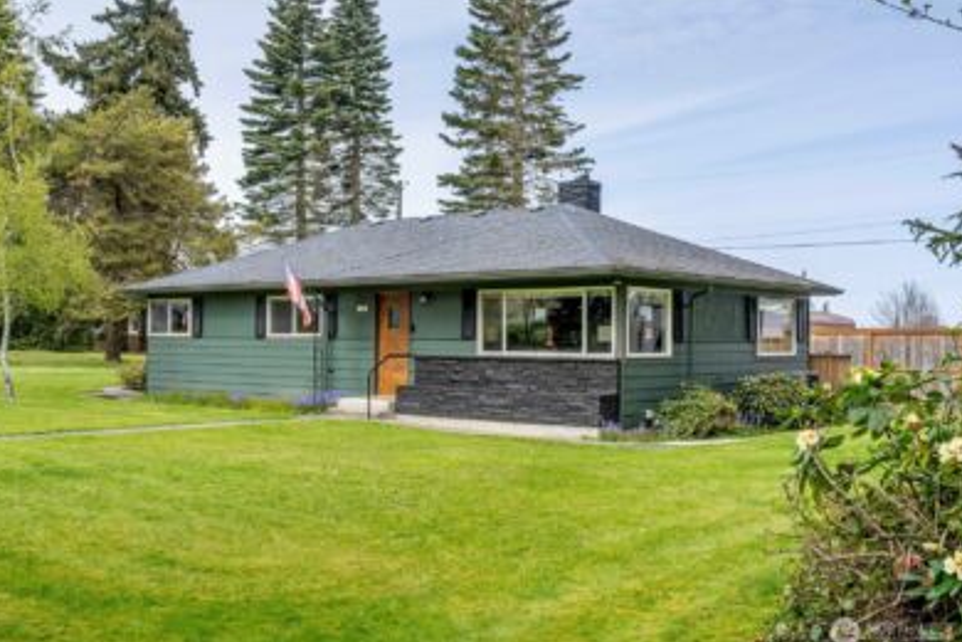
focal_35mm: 39
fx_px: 1042
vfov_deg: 34.2
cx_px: 479
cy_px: 325
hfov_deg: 49.6
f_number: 11
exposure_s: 1/2000
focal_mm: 38
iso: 320
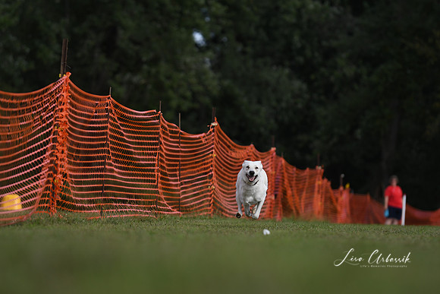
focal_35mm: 300
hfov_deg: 6.9
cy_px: 147
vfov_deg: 4.6
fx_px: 3667
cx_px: 220
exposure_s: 1/1600
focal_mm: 200
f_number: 3.5
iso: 200
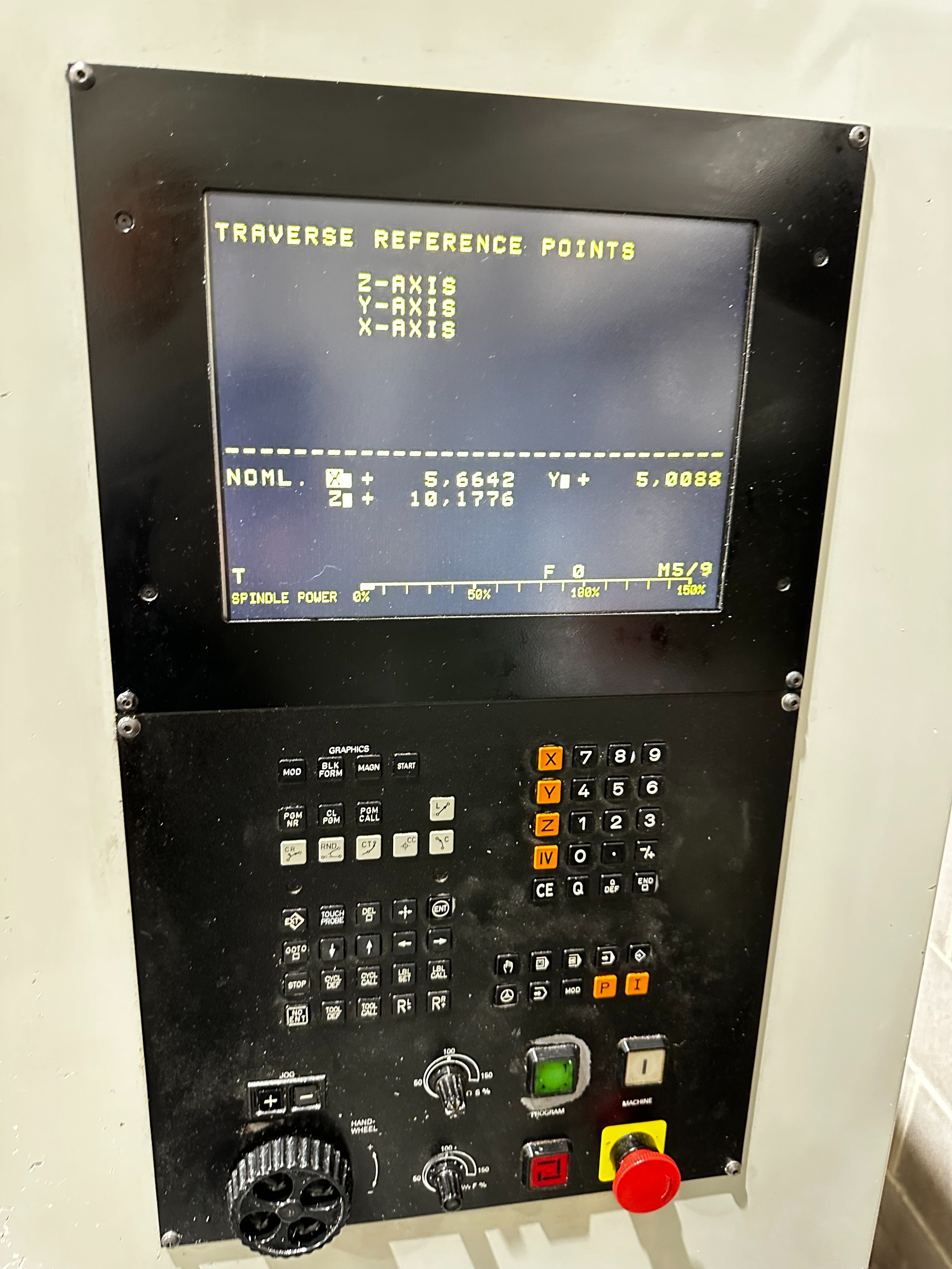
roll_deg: -1.8
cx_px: 476
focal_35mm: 24
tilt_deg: -19.2
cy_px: 634
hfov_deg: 56.8
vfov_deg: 71.6
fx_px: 880
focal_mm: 6.86
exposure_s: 1/25
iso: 1000
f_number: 1.78
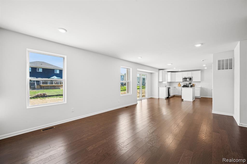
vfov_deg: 81.2
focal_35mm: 14
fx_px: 96
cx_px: 124
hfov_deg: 104.2
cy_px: 82
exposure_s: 1/4
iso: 80
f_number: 9
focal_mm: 14
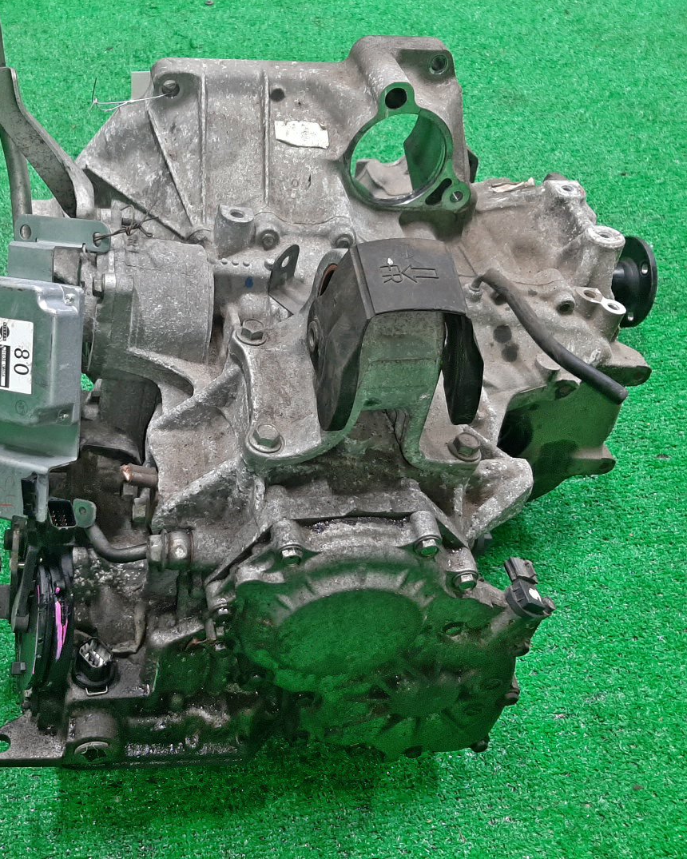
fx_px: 864
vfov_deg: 52.8
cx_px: 216
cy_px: 428
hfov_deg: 42.6
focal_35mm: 34
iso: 154
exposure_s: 1/50
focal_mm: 3.93
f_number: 1.7
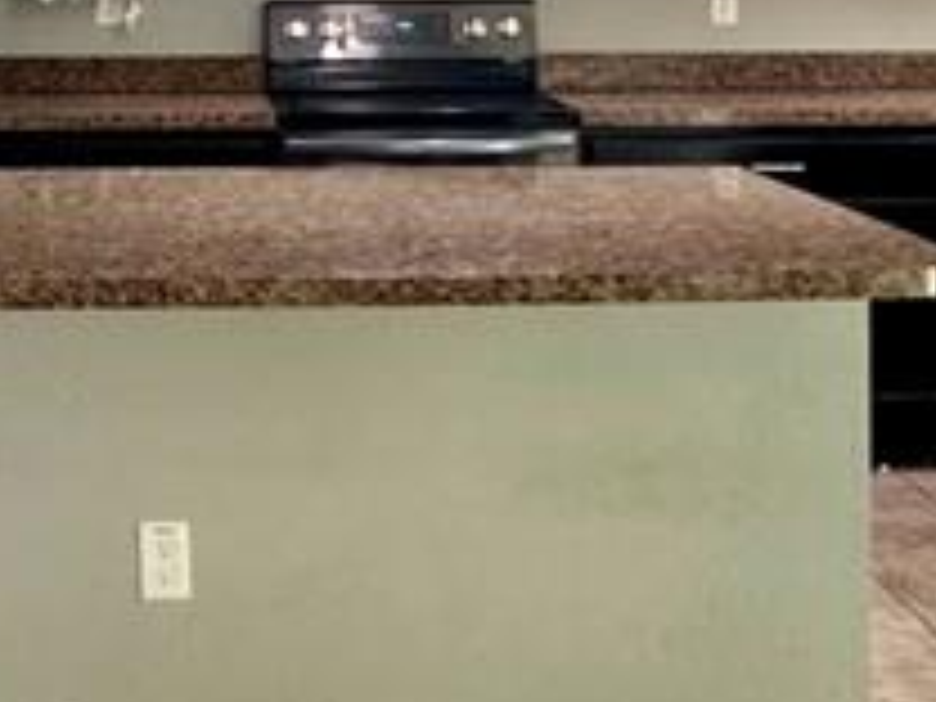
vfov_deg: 20.4
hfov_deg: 27.5
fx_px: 1866
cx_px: 162
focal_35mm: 69
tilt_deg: -1.5
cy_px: -58
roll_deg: +0.5
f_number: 2.2
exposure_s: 1/60
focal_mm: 2.22
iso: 320
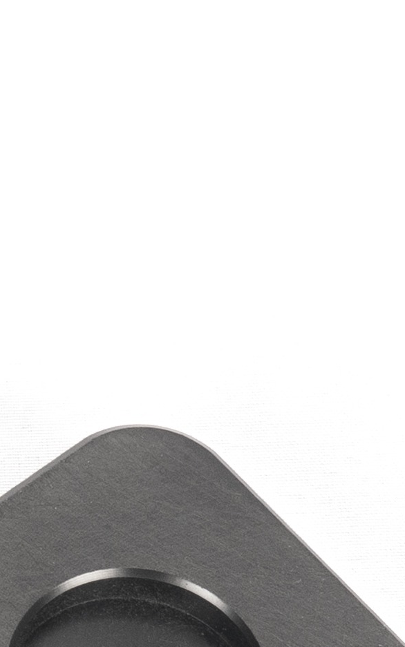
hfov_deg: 2.6
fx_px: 8702
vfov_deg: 4.3
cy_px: 544
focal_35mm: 493
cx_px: -1268
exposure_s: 1/125
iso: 100
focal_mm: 57
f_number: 10
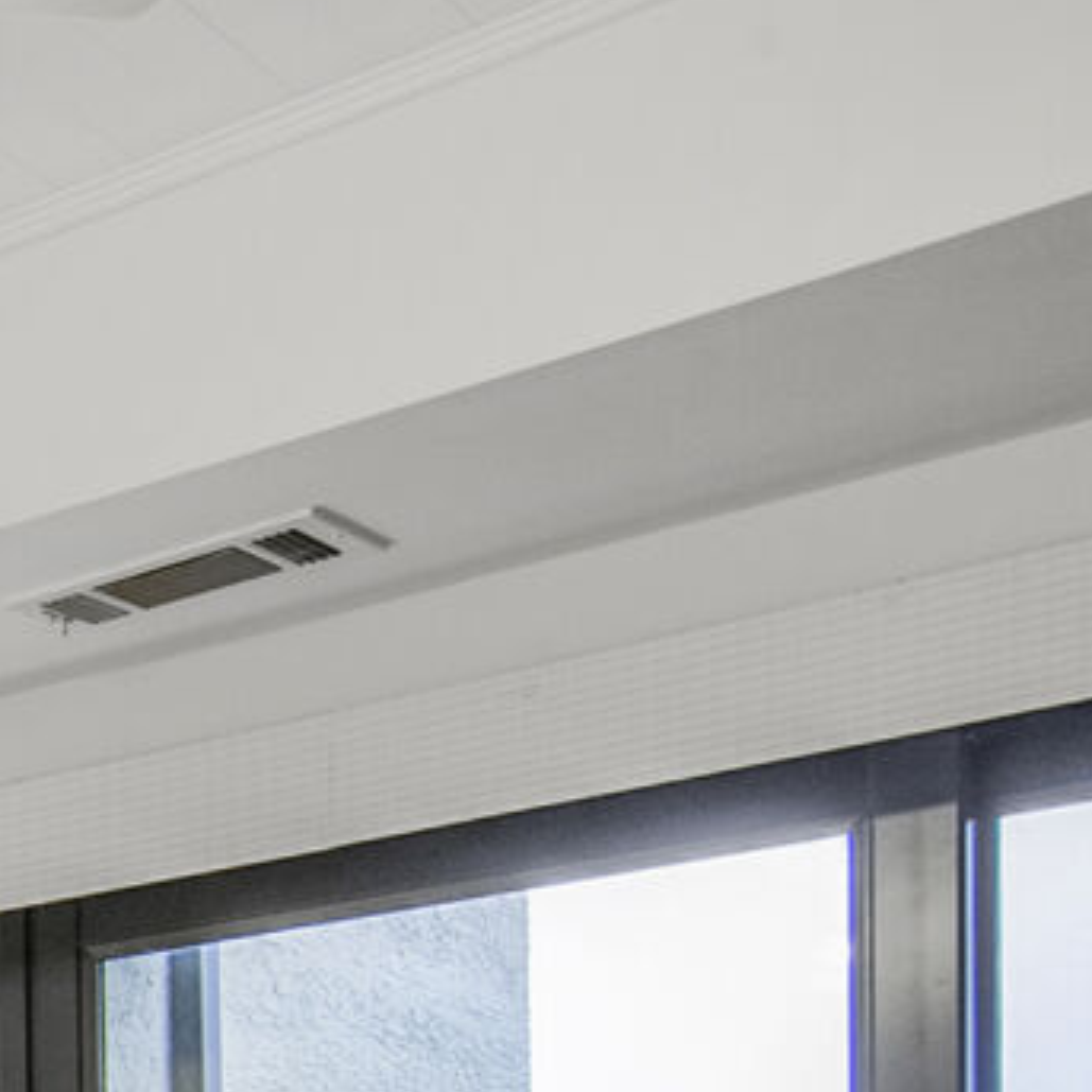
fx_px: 2748
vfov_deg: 20.1
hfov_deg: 16.5
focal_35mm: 77
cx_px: -1149
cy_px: 1528
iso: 400
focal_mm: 18
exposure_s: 1/8
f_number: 11
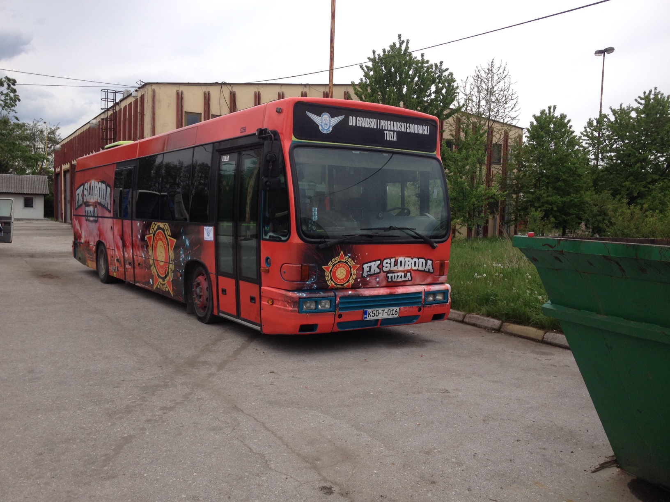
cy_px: 251
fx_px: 677
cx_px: 335
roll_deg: -2.1
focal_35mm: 35
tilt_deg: -4.5
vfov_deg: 40.7
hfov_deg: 52.6
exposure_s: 1/1062
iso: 50
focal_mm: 4.28
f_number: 2.4
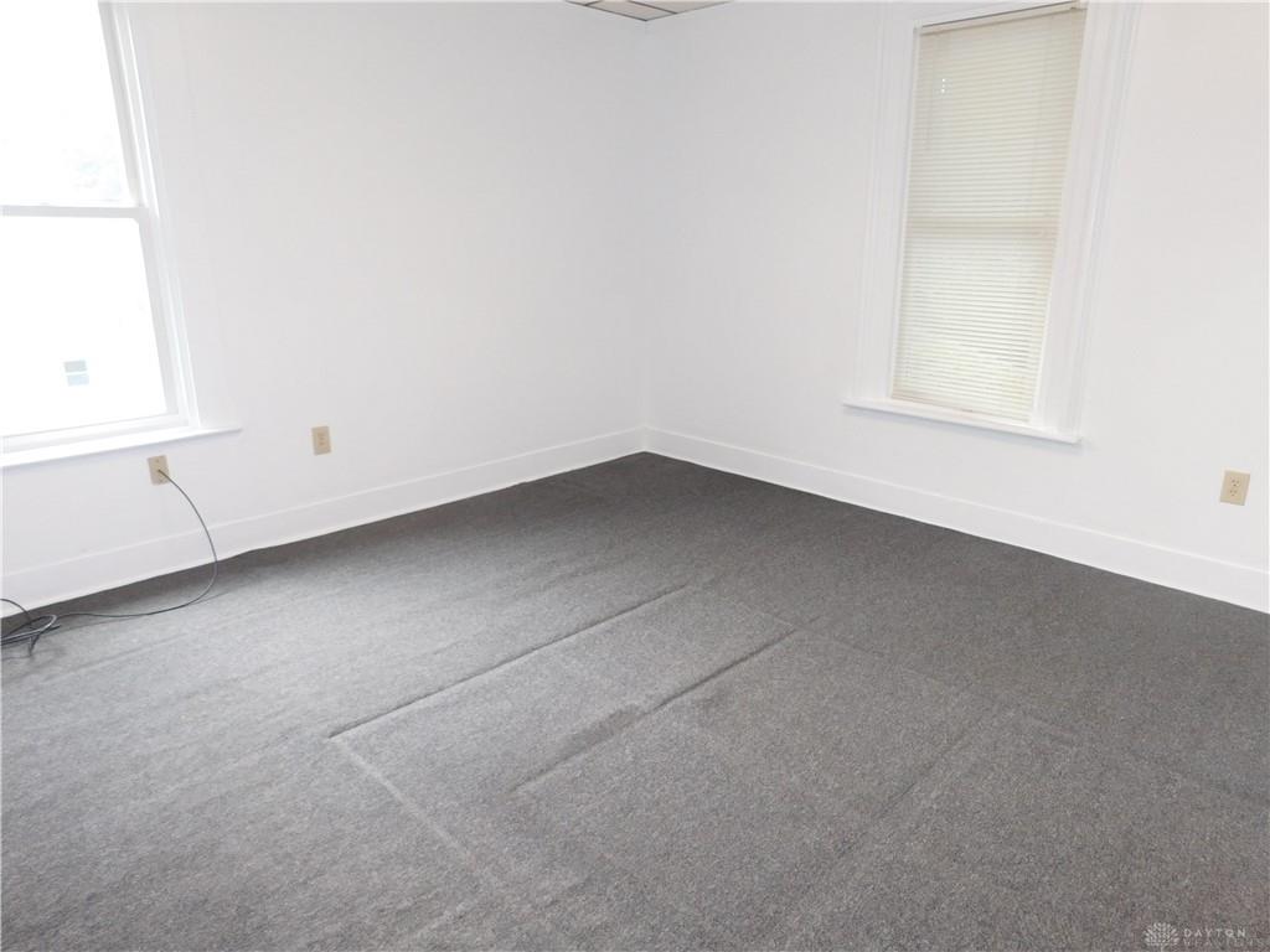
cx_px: 635
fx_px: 844
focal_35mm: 23
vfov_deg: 58.9
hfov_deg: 73.9
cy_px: 476
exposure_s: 1/30
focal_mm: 4
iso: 200
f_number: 3
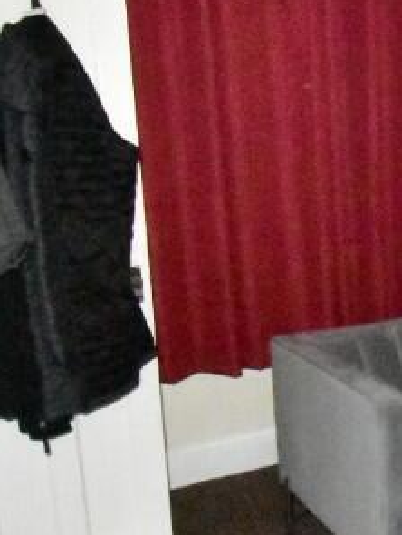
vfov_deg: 38.0
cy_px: 318
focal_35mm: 50
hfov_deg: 24.0
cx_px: 578
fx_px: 773
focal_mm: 10
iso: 25600
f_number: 22
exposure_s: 1/200
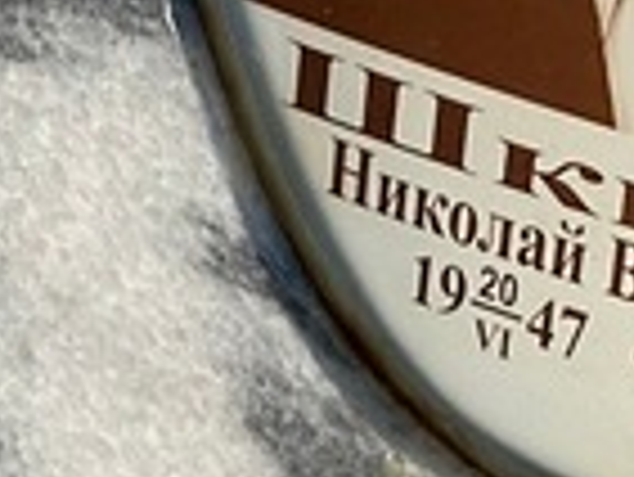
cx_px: 477
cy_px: -94
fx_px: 5389
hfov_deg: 6.7
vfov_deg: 5.0
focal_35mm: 294
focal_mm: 6
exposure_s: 1/1332
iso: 20
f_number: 2
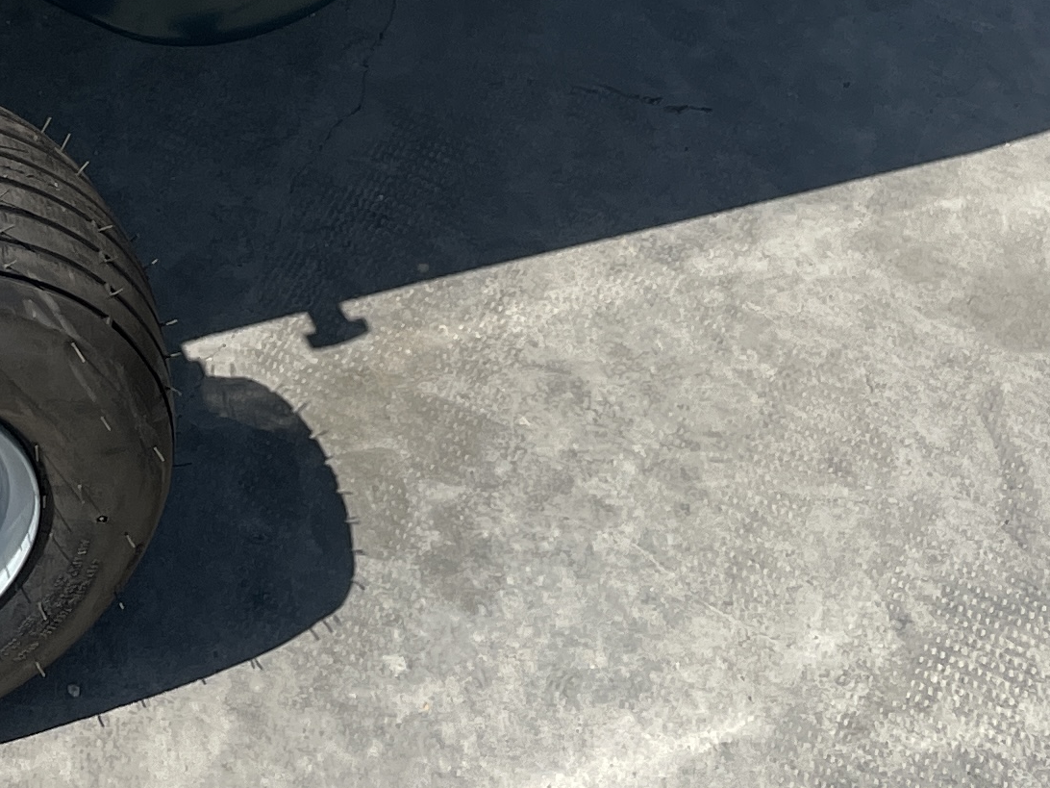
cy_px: -653
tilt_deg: -33.5
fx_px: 2912
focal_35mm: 96
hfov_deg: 19.6
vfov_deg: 13.7
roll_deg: +2.1
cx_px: -94
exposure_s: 1/3861
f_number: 1.6
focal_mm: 4.2
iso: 32
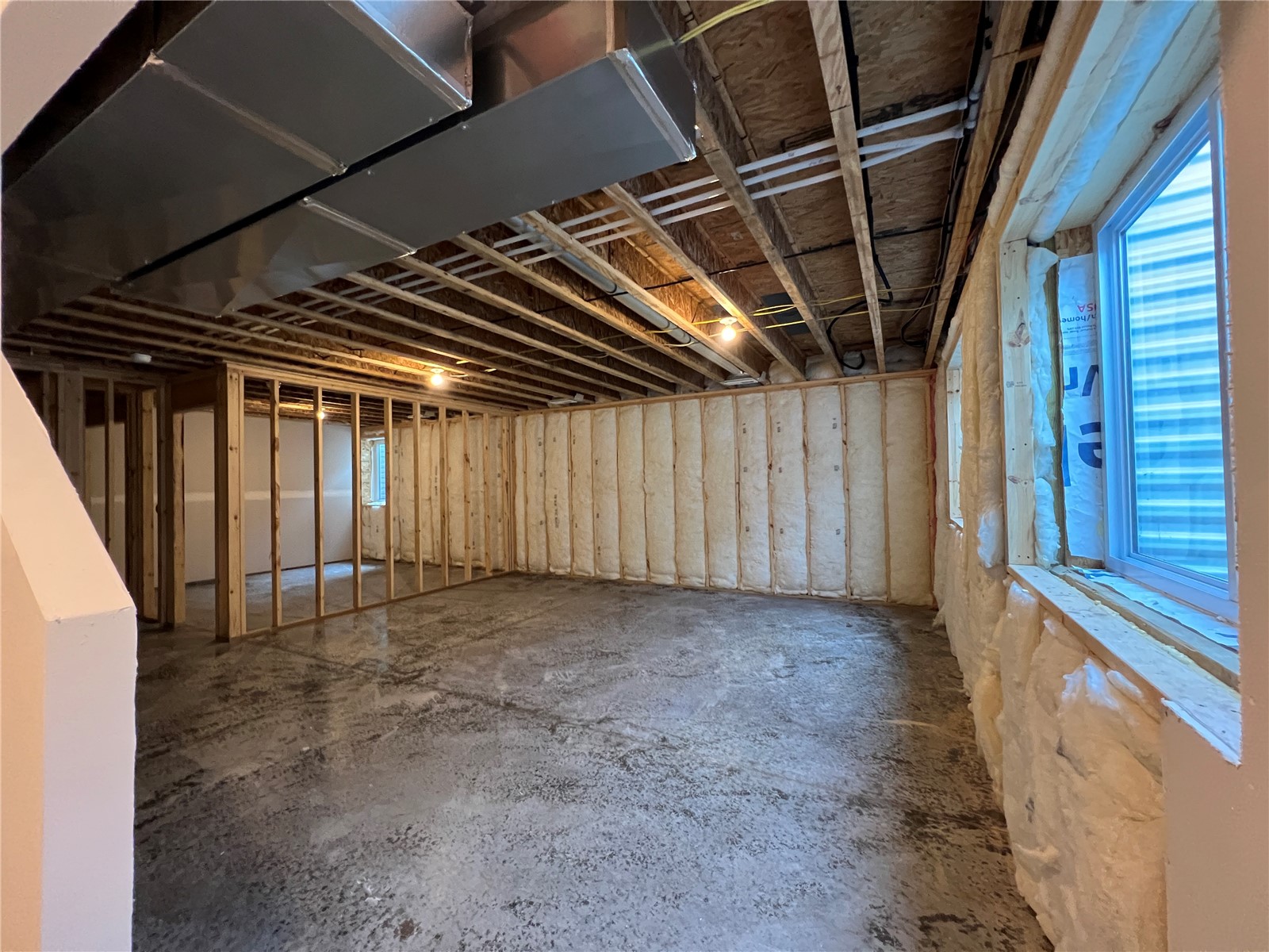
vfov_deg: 89.9
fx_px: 477
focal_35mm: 13
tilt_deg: +1.3
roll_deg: +1.5
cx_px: 634
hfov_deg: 106.2
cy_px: 476
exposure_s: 1/60
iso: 640
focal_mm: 1.57
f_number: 1.8
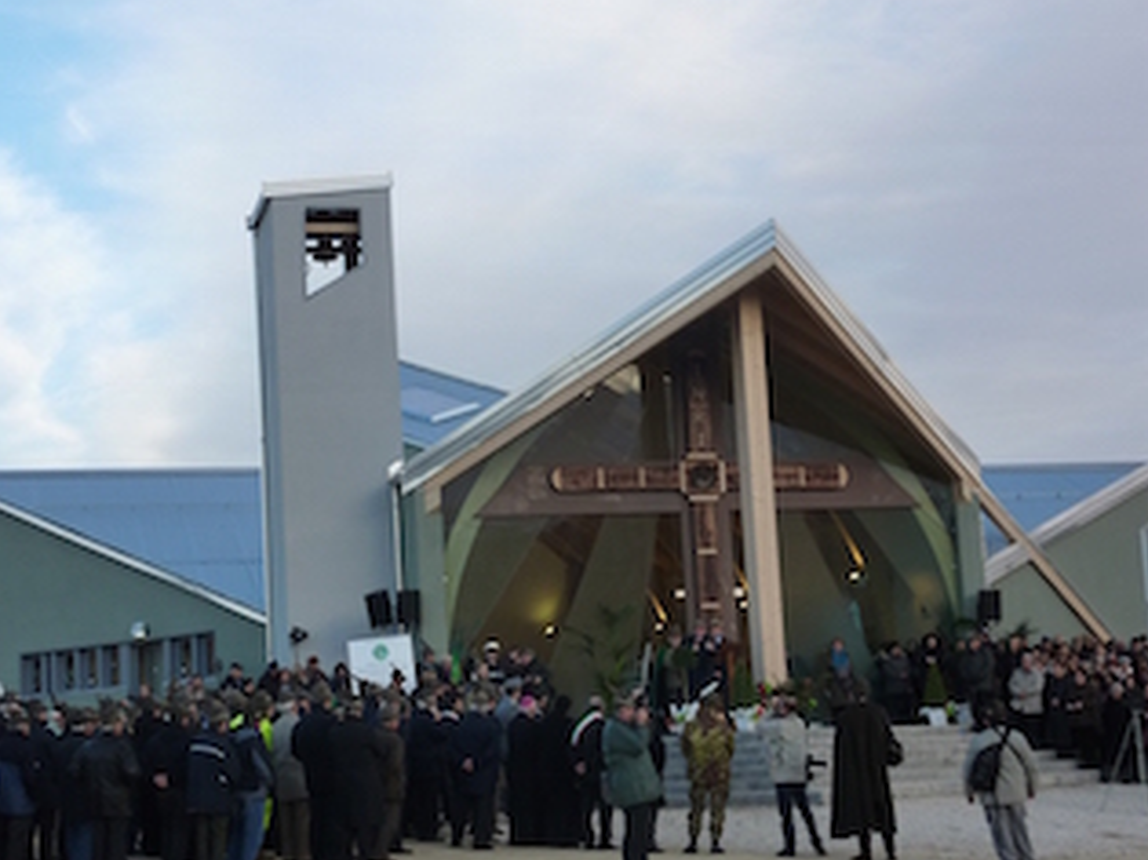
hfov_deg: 31.7
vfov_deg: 24.0
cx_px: 532
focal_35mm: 61
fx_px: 2022
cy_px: 481
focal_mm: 7.9
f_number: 4
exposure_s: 1/160
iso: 125
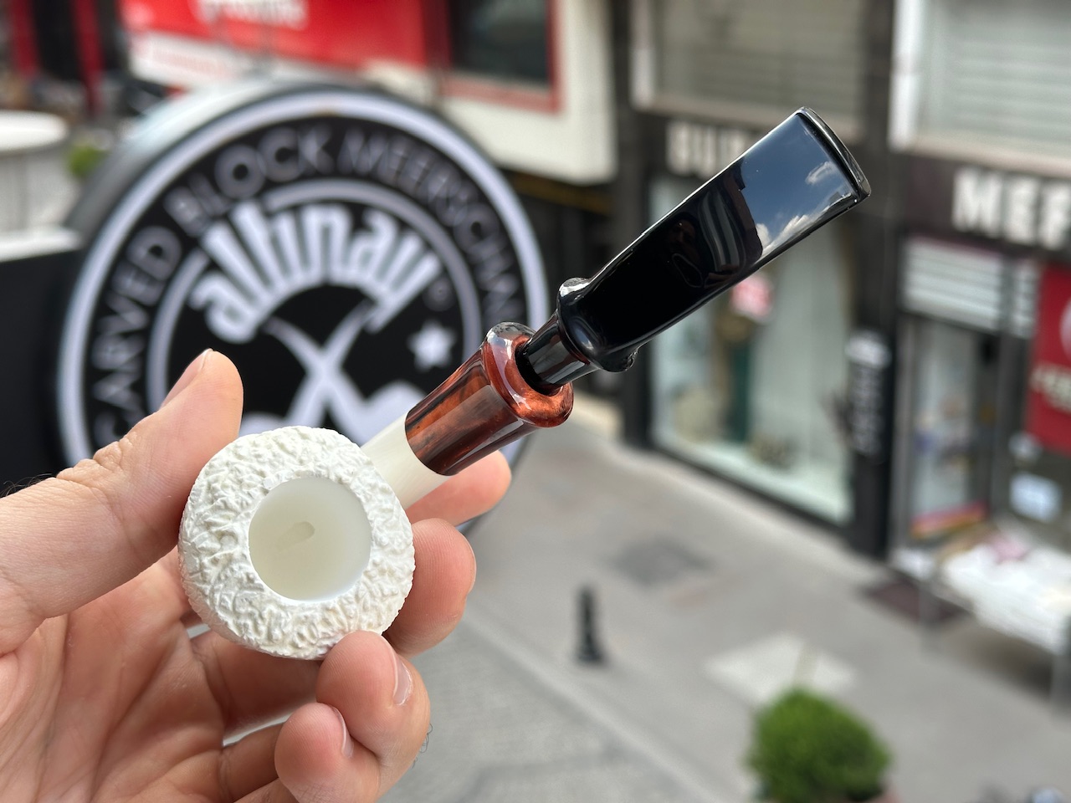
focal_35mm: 48
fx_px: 1485
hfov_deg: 39.7
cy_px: 402
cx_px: 536
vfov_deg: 30.3
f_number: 1.78
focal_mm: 6.86
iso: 64
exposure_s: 1/380
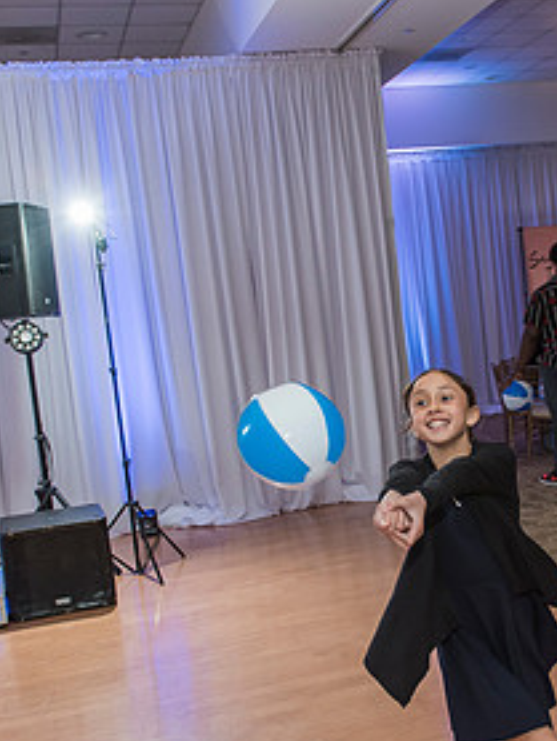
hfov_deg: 28.9
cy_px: 423
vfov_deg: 38.1
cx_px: 388
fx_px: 1071
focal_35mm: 50
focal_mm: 24
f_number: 4
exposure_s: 1/100
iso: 800
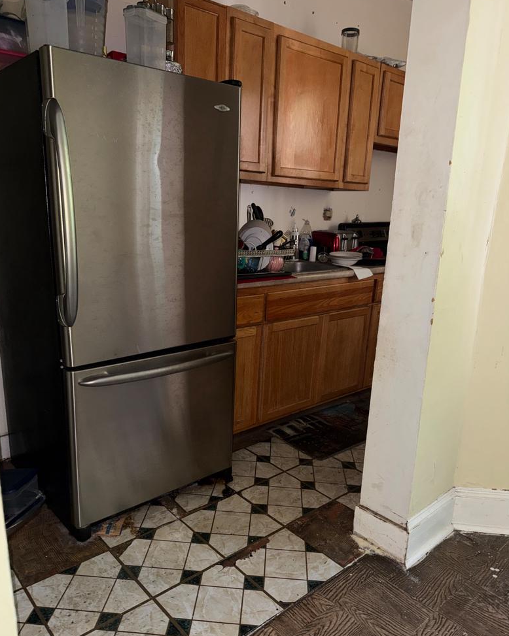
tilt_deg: -14.4
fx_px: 490
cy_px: 344
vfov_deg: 65.9
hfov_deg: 54.9
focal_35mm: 26
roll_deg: -2.9
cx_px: 247
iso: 80
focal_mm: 6.76
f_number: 1.78
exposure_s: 1/9
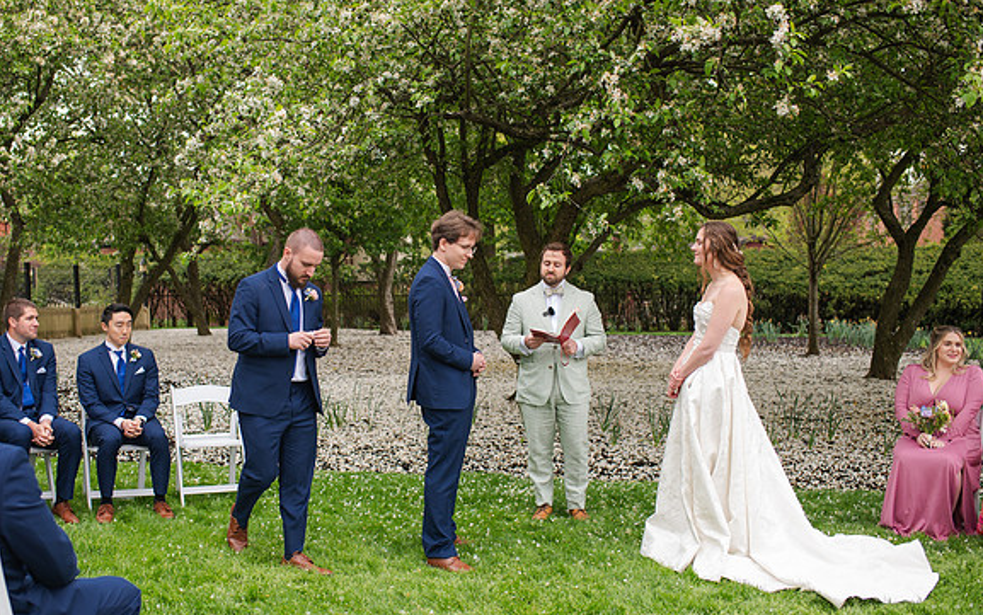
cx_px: 407
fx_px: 1126
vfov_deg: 30.6
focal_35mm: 42
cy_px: 319
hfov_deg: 47.0
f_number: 3.2
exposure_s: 1/640
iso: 360
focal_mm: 35
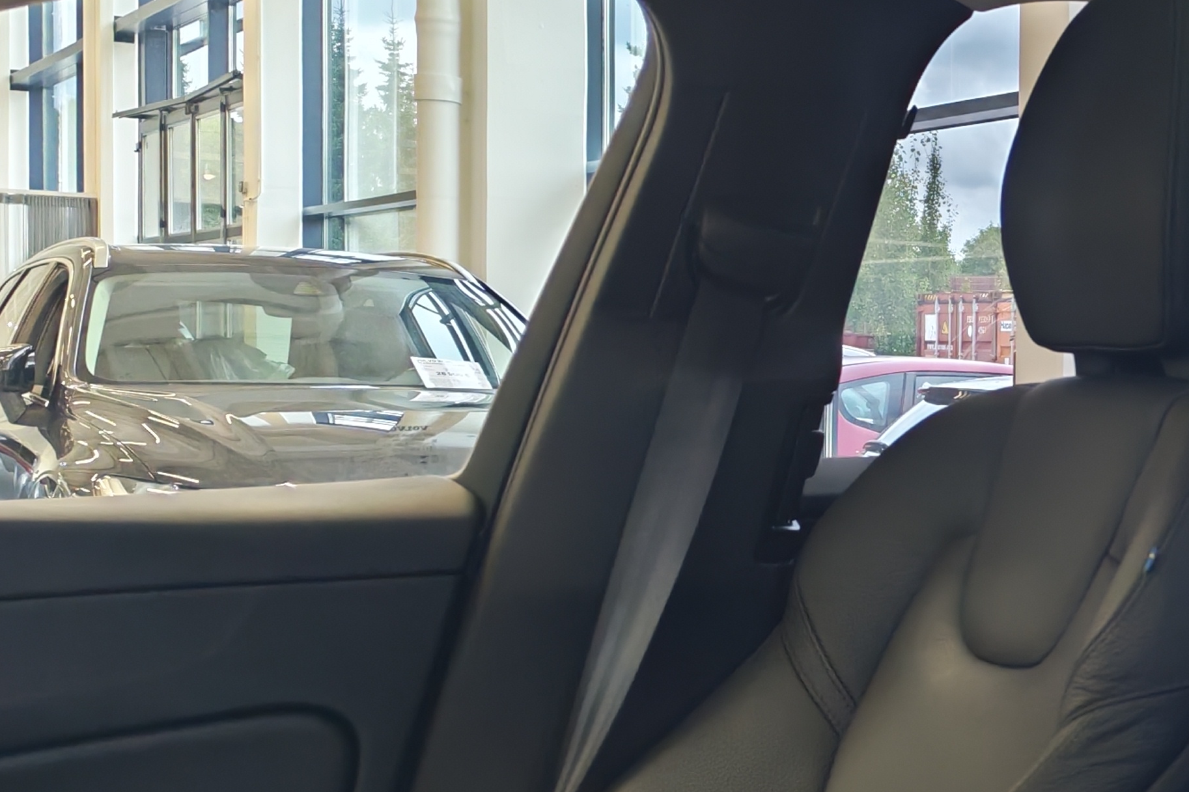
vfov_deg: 17.7
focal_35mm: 77
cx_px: 1298
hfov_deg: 24.6
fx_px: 2543
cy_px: 464
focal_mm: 6.12
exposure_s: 1/100
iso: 475
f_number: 1.9
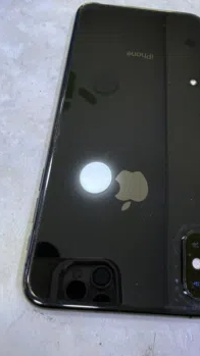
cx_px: 132
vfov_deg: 64.3
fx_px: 283
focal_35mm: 30
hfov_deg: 38.5
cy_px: 167
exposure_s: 1/100
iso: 125
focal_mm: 2.22
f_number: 2.2
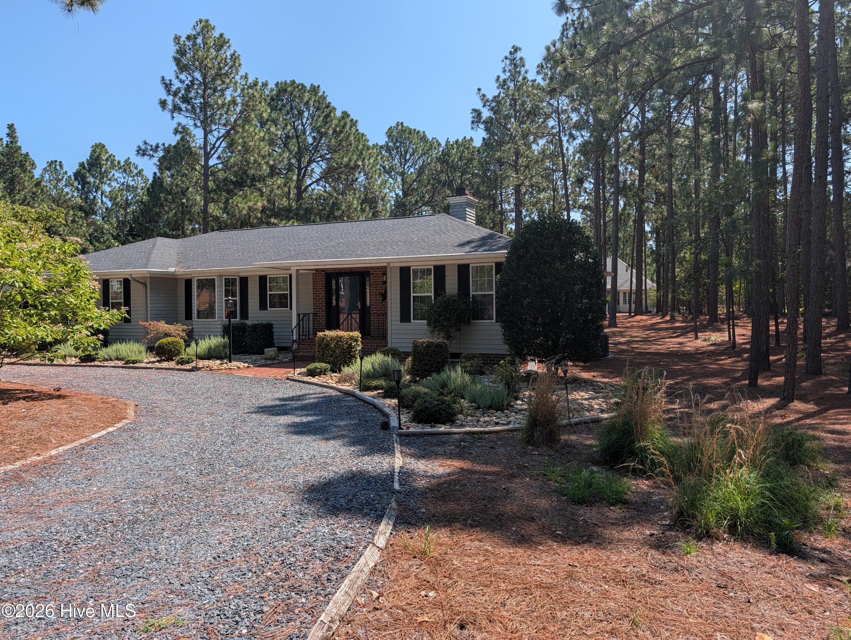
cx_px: 426
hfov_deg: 71.5
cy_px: 320
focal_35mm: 24
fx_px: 591
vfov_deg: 56.9
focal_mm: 6.9
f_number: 1.68
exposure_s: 1/751
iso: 20
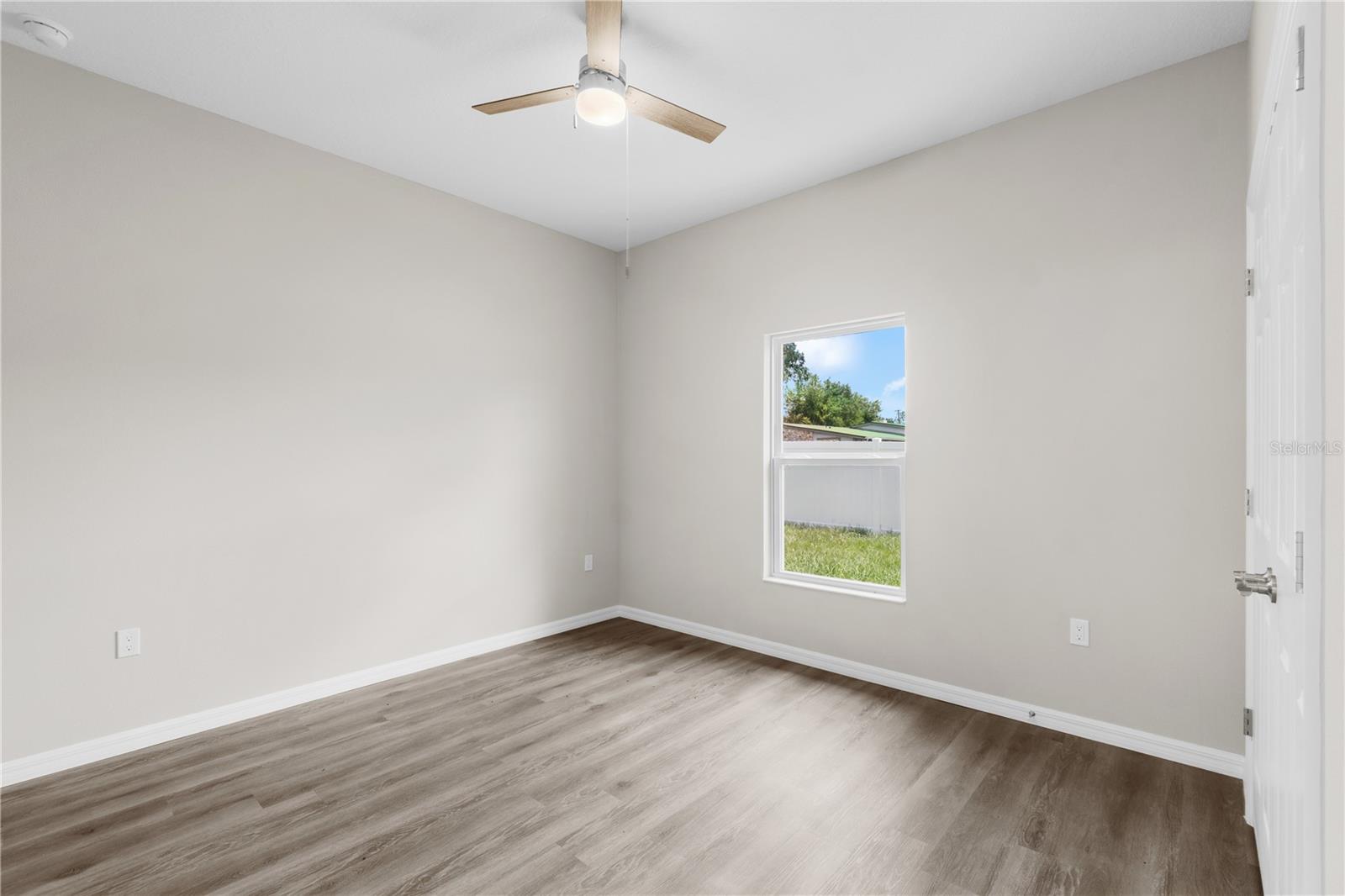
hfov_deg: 100.4
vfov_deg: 77.3
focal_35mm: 15
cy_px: 448
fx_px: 560
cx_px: 672
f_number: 7.1
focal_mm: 10
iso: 100
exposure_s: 2
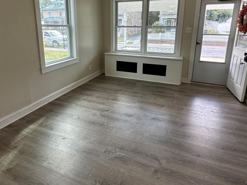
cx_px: 122
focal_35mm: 22
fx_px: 157
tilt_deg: -12.0
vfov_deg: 59.7
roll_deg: -1.0
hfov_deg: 76.4
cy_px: 62
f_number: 2.2
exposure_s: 1/99
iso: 50
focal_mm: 2.22
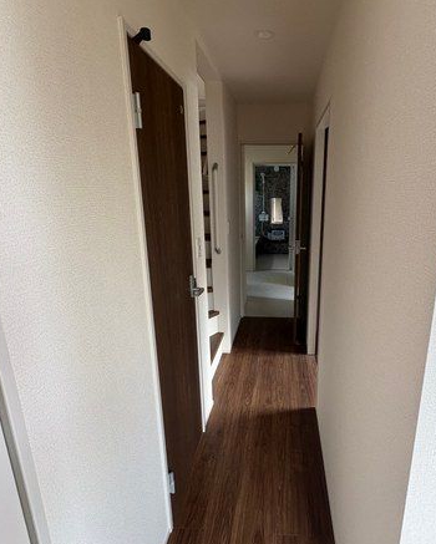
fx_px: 322
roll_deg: +0.2
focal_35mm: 20
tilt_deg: -14.9
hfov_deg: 67.4
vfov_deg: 80.3
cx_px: 265
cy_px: 274
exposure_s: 1/60
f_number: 2.2
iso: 320
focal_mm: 2.22
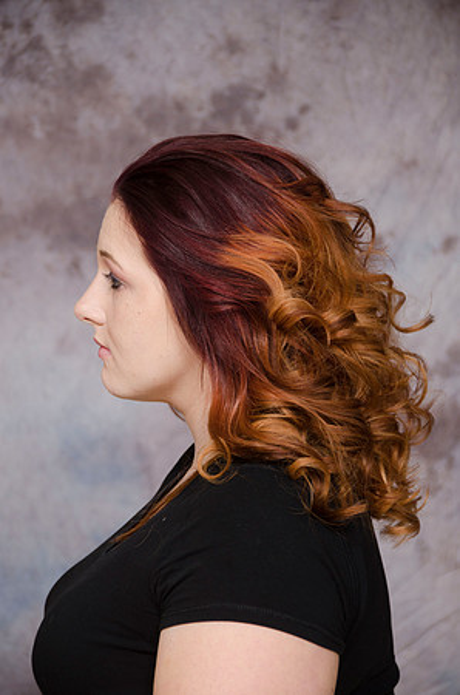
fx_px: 3033
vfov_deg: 13.1
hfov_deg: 8.7
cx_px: 230
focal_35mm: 158
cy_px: 348
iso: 200
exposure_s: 1/125
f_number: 5.6
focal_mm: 105
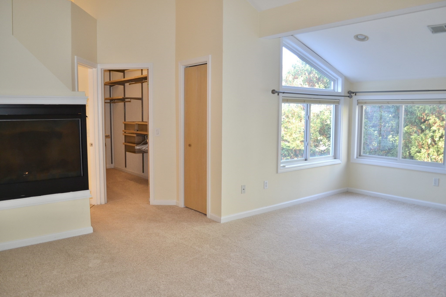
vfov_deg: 47.9
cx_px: 223
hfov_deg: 67.4
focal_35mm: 27
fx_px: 334
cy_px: 148
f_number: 3.5
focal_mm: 18
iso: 400
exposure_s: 1/60
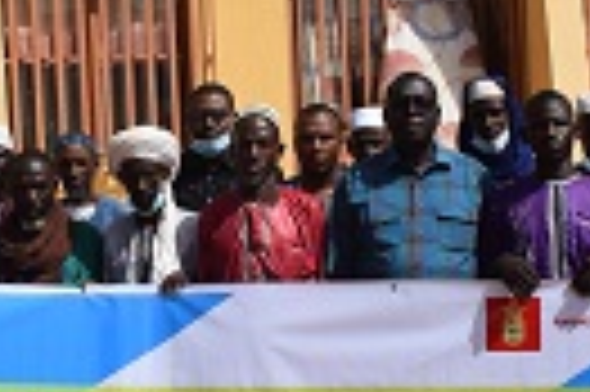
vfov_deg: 13.2
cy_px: 309
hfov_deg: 19.8
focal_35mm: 103
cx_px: 270
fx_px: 1686
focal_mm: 18
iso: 200
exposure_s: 1/400
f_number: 10
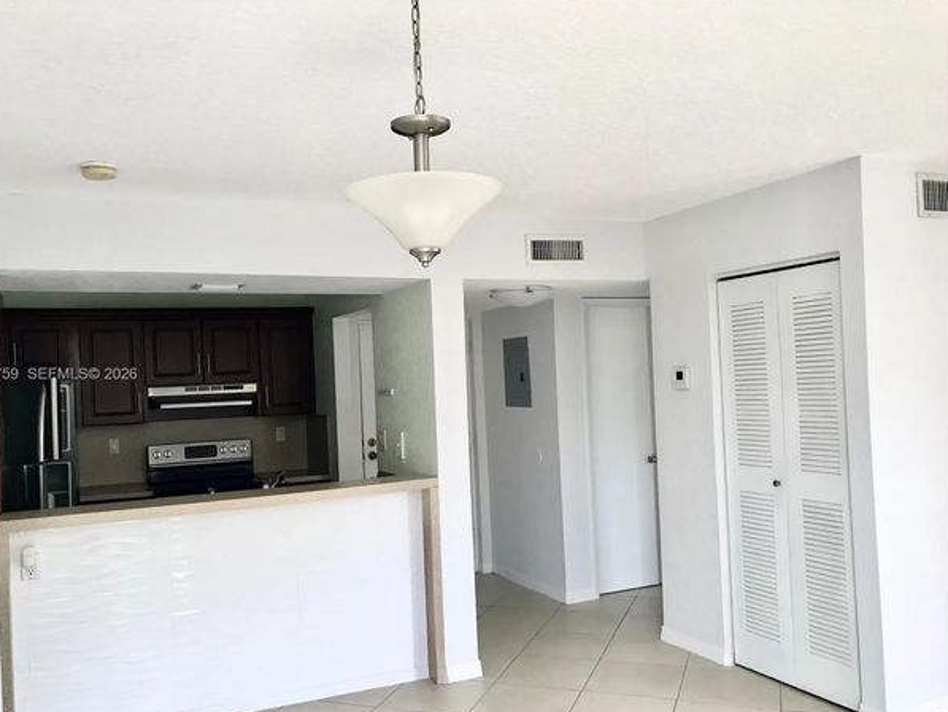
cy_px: 375
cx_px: 448
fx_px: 822
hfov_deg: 59.9
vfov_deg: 46.8
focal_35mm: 30
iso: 20
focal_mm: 3.99
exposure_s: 1/33
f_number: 1.8
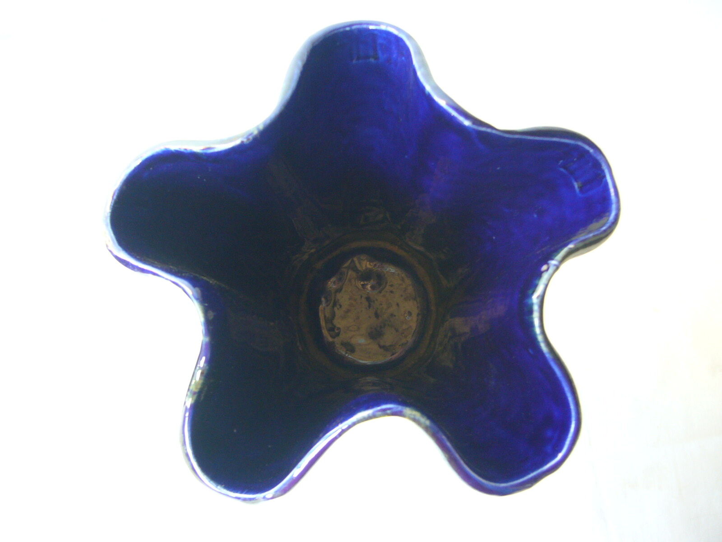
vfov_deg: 40.7
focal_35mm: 35
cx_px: 361
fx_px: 730
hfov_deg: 52.6
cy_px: 271
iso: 125
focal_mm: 5.8
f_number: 2.8
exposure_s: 1/15
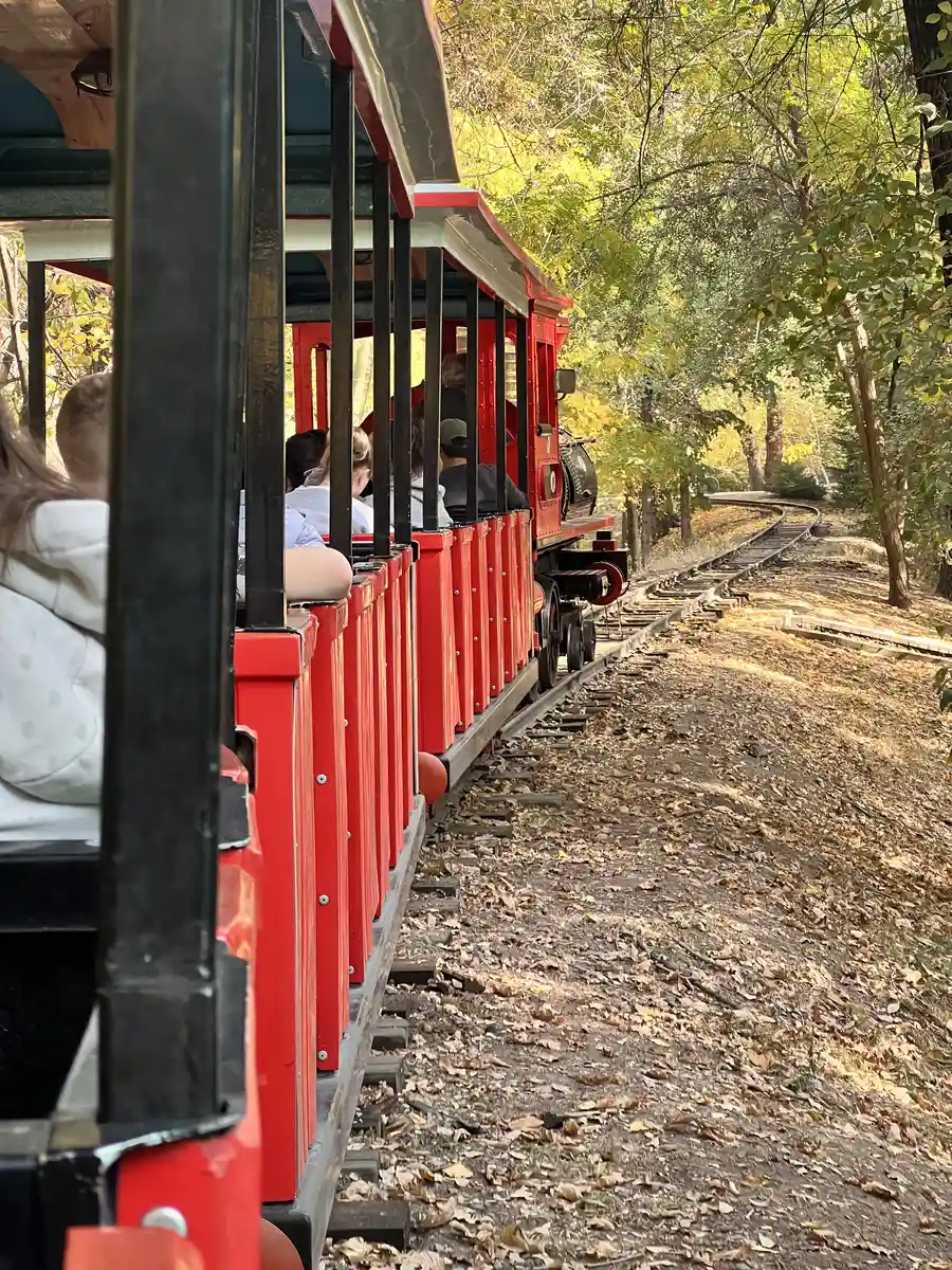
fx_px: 2824
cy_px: 635
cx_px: 476
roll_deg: +2.8
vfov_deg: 25.3
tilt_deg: -2.8
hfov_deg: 19.1
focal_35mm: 77
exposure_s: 1/99
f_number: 2.8
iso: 125
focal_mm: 9
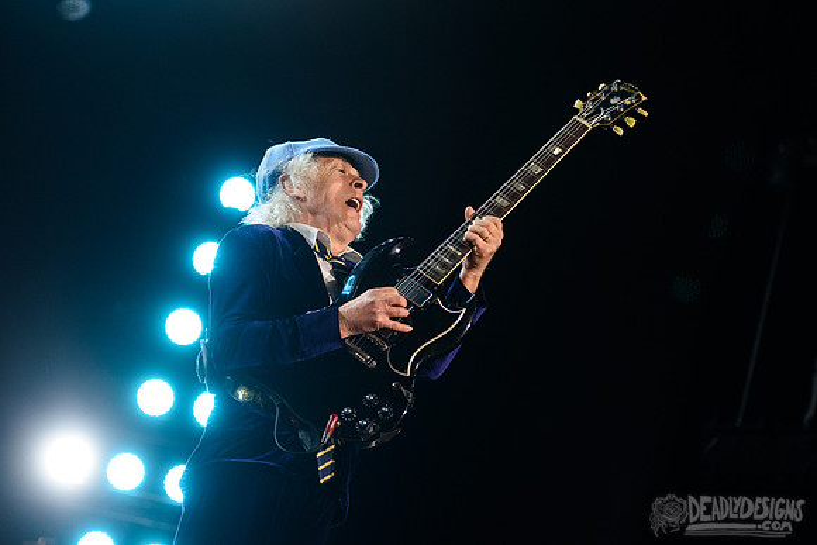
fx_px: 1866
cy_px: 244
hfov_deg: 24.7
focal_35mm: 82
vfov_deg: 16.6
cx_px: 460
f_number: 4
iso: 2500
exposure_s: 1/500
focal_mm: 70
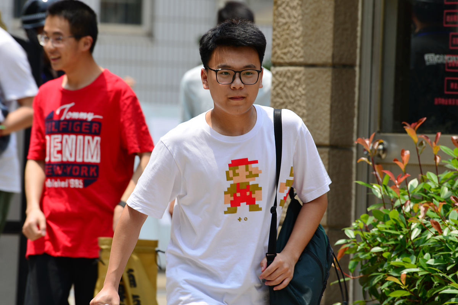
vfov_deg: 3.4
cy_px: 152
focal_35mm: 400
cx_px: 229
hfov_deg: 5.2
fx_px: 5088
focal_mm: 400
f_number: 9
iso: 100
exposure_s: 1/125
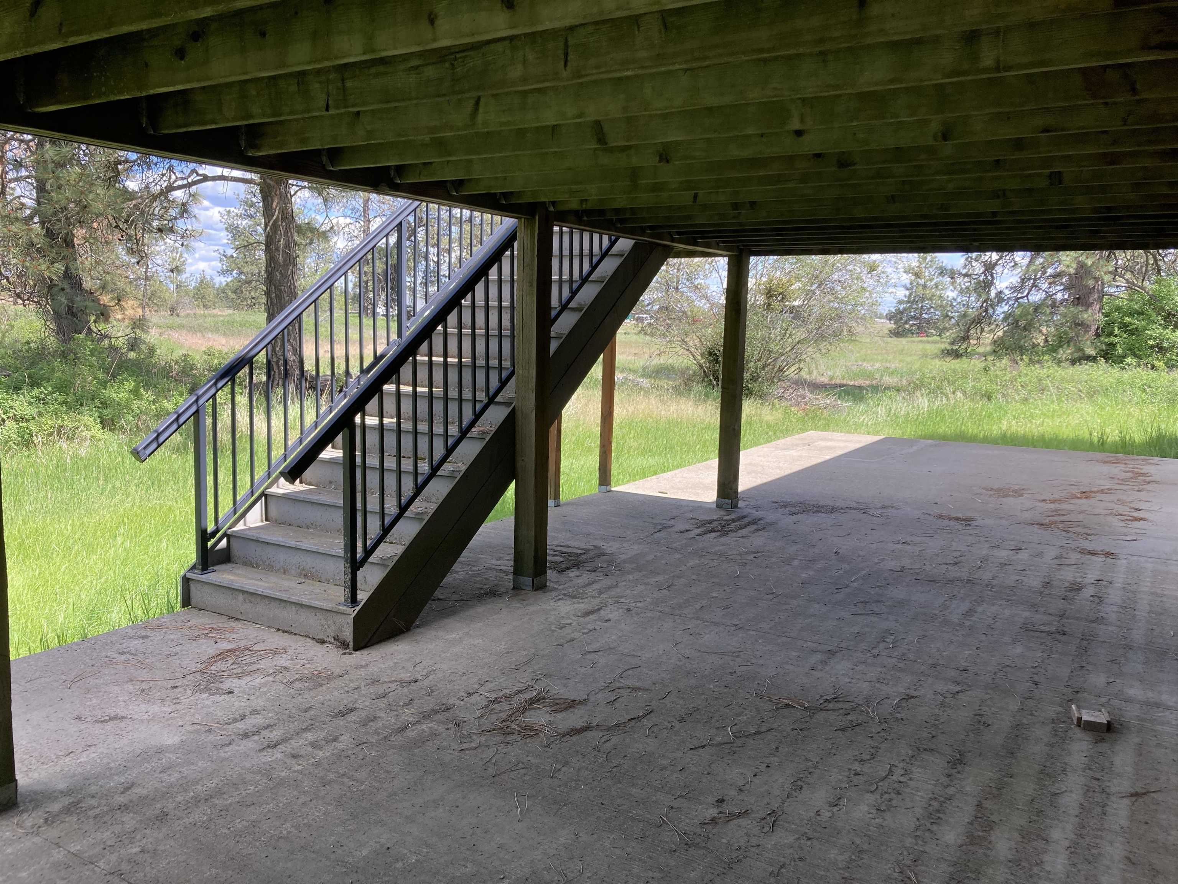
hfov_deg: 63.4
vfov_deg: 49.7
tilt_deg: -6.9
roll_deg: -1.5
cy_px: 442
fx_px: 953
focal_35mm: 28
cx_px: 589
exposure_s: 1/335
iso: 20
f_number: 1.8
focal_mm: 3.99
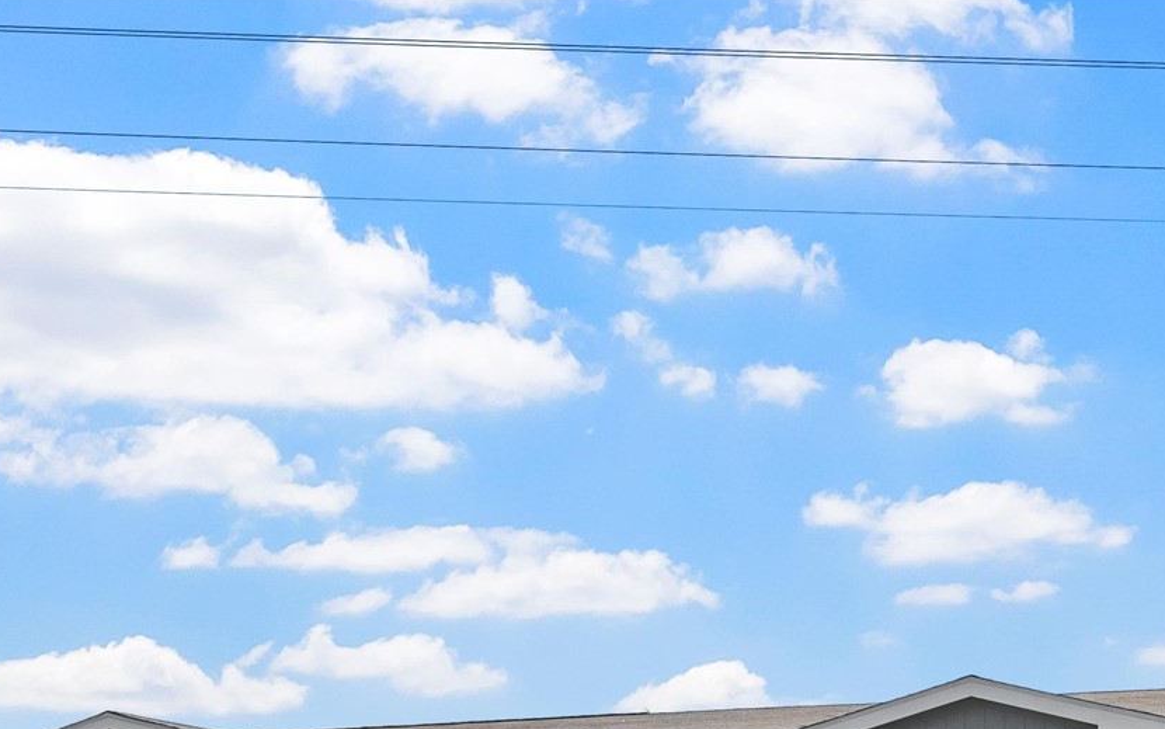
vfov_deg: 14.1
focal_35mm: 88
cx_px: 588
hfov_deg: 23.5
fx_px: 2794
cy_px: 1010
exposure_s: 1/250
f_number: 9
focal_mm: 22
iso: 320
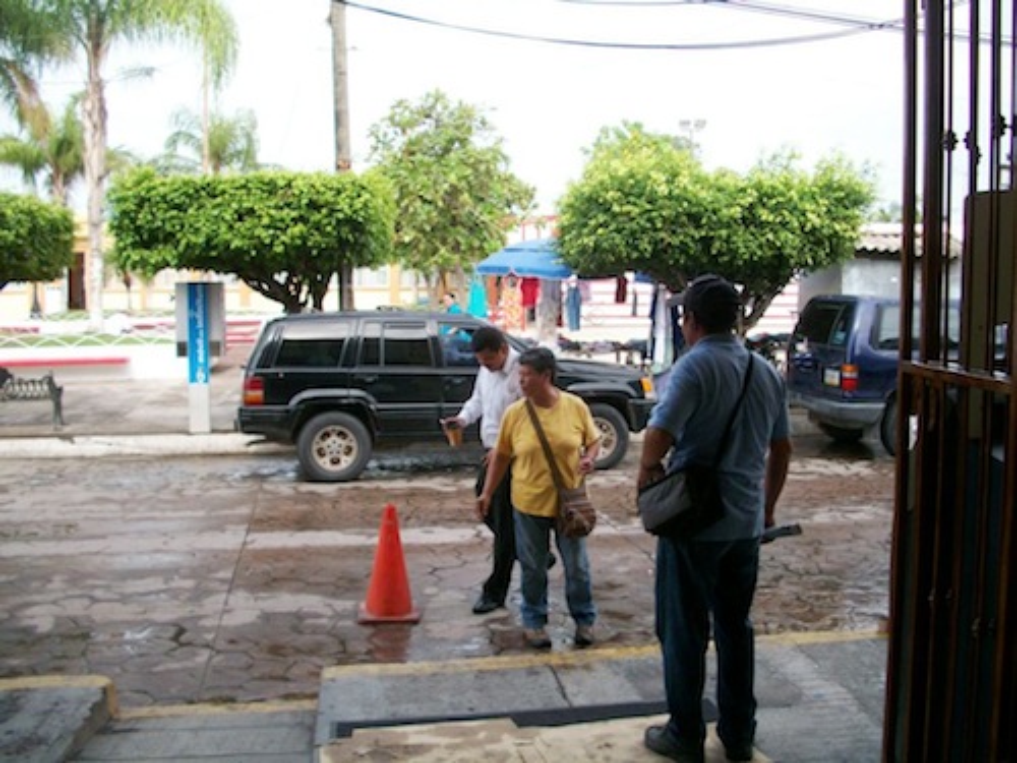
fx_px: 1028
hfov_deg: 52.6
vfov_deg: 40.7
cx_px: 508
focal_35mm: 35
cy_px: 382
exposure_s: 1/400
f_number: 3.1
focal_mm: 6.3
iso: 80
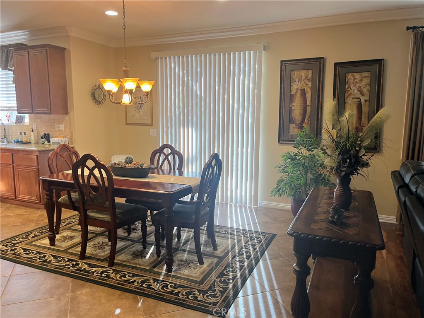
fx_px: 318
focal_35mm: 26
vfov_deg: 53.1
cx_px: 212
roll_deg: -0.5
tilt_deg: -6.1
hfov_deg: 67.3
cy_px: 159
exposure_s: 1/60
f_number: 1.6
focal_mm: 5.1
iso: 100
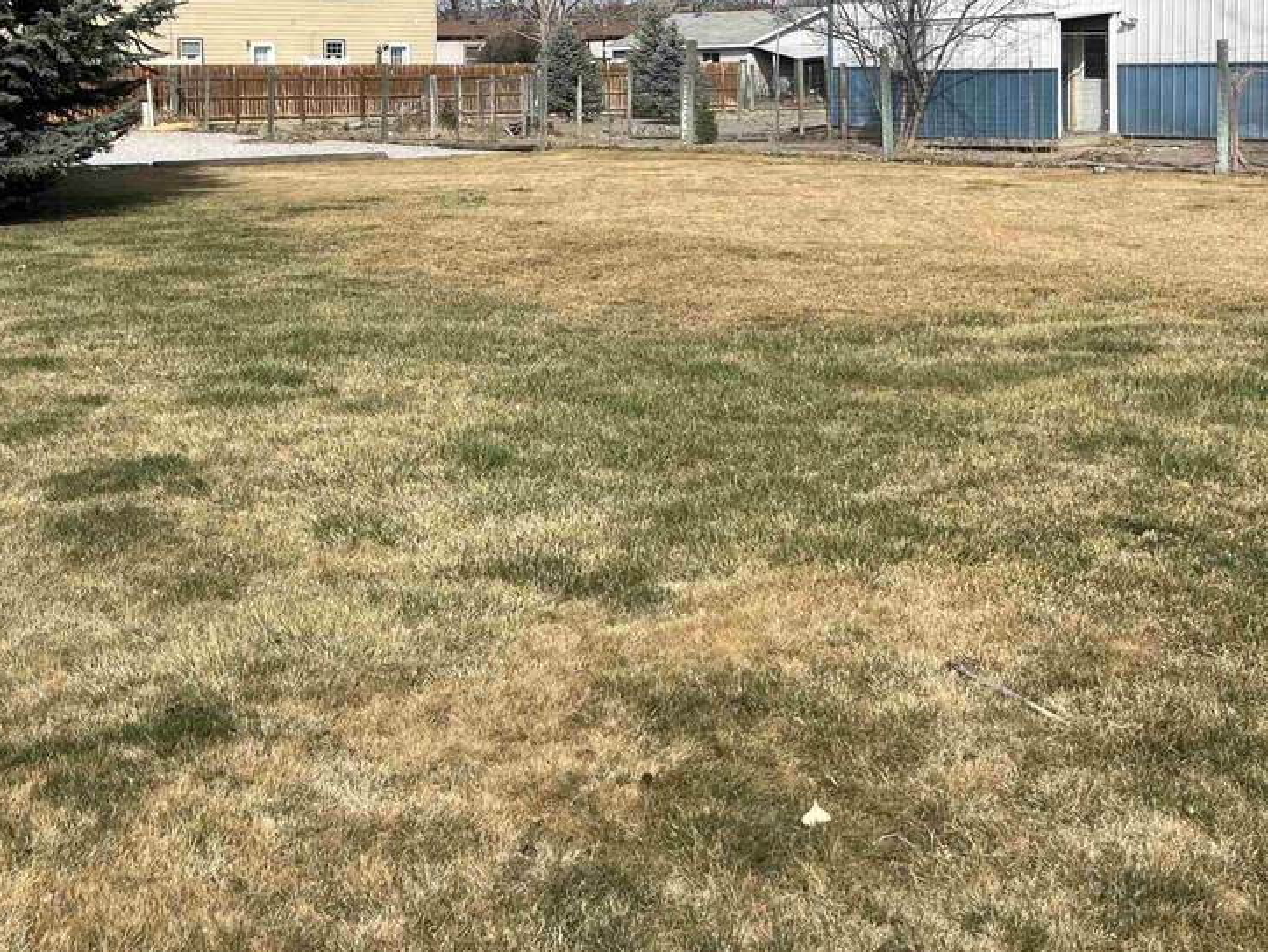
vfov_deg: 30.6
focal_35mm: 46
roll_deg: +1.9
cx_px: 488
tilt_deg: -3.1
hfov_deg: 41.0
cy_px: 165
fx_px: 1686
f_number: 1.6
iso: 50
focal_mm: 5.1
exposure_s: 1/4854
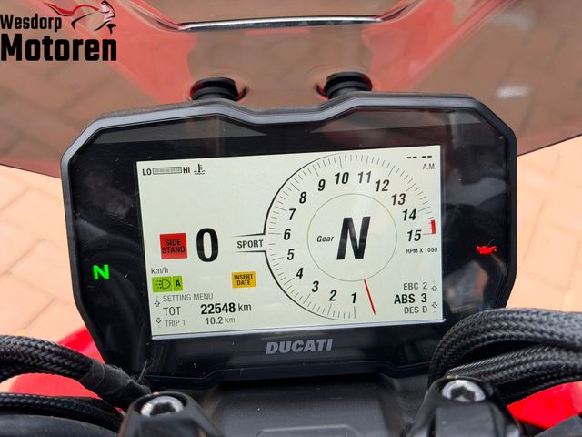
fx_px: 807
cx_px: 291
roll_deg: -19.1
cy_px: 218
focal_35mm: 48
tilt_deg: -39.4
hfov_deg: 39.7
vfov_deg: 30.3
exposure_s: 1/810
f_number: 1.78
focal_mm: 6.76
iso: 64
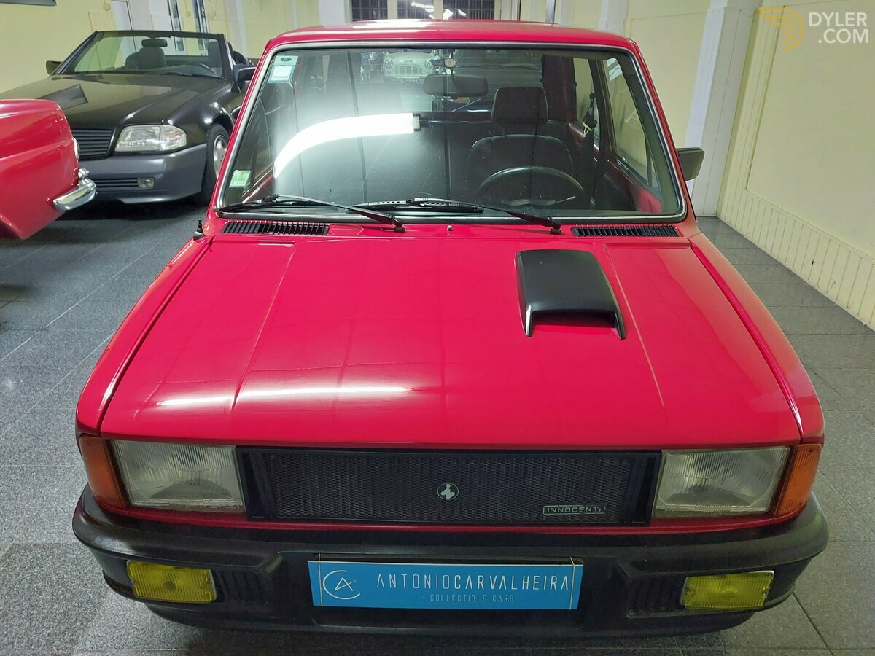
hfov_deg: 69.4
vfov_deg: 54.9
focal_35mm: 25
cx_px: 438
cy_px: 328
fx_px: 632
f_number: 1.8
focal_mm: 5.23
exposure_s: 1/33
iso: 500
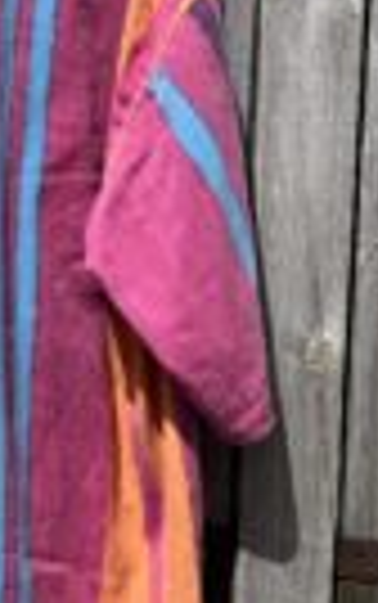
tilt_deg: -5.6
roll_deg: -0.7
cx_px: -140
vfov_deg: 25.2
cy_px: 266
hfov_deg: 15.1
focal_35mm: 82
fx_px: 1349
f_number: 1.6
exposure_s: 1/3745
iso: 50
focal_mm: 5.1
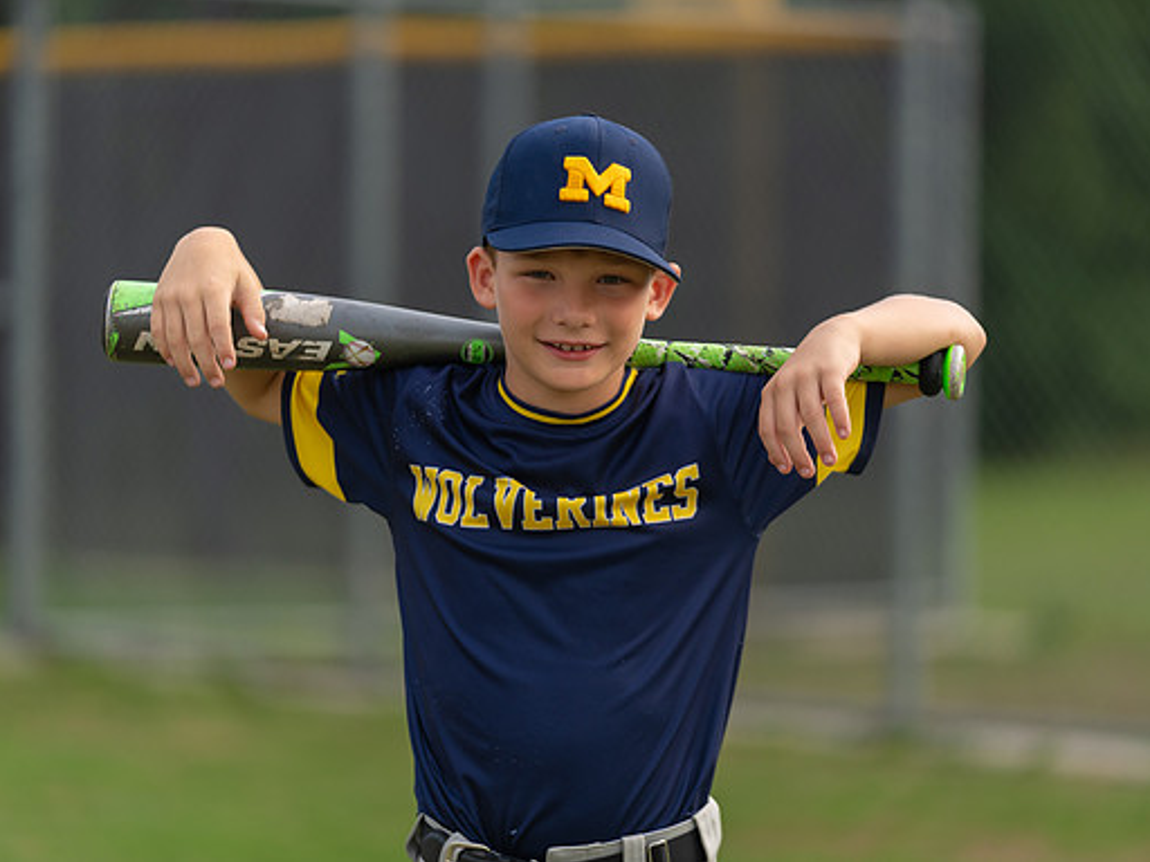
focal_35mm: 194
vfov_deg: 7.7
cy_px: 430
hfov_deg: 10.2
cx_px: 557
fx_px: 6445
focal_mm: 178
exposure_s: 1/320
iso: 160
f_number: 2.8
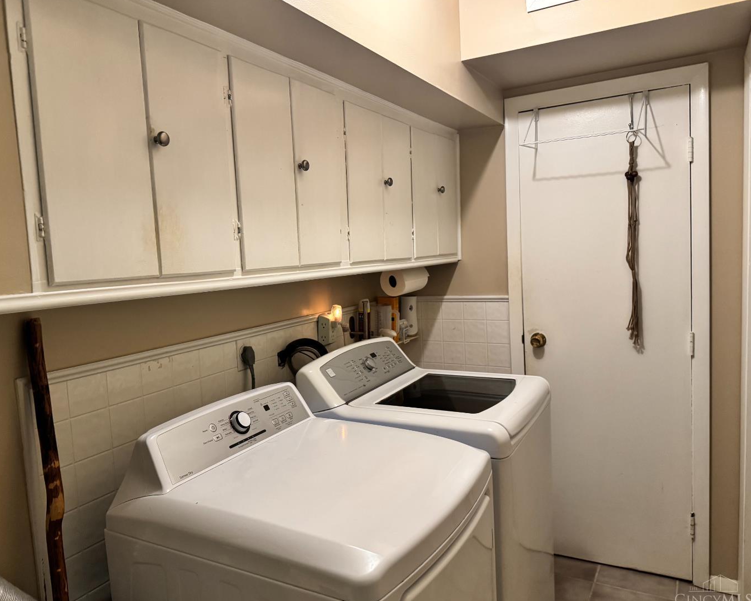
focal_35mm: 26
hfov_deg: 65.9
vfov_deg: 54.9
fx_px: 578
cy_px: 306
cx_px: 343
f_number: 1.78
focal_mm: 6.76
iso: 400
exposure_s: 1/60
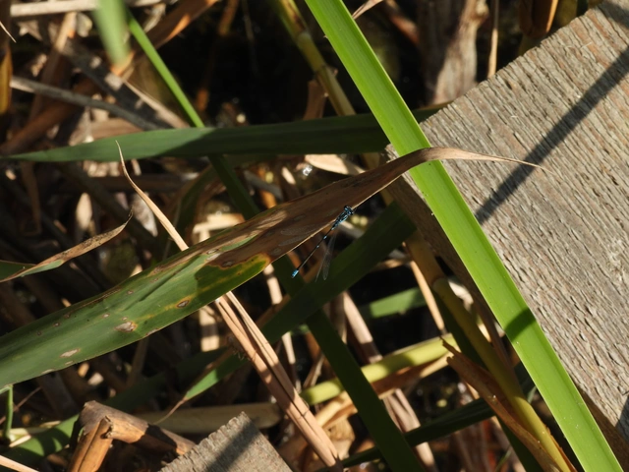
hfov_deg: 9.0
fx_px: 3998
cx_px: 314
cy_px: 236
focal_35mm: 220
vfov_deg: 6.8
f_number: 6.3
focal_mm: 39.3
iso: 100
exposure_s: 1/320
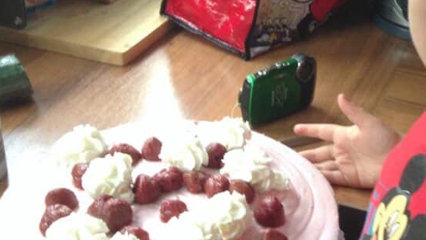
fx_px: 757
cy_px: 128
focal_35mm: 67
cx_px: 320
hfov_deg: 30.9
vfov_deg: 18.0
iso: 100
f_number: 2.4
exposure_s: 1/20
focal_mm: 4.12
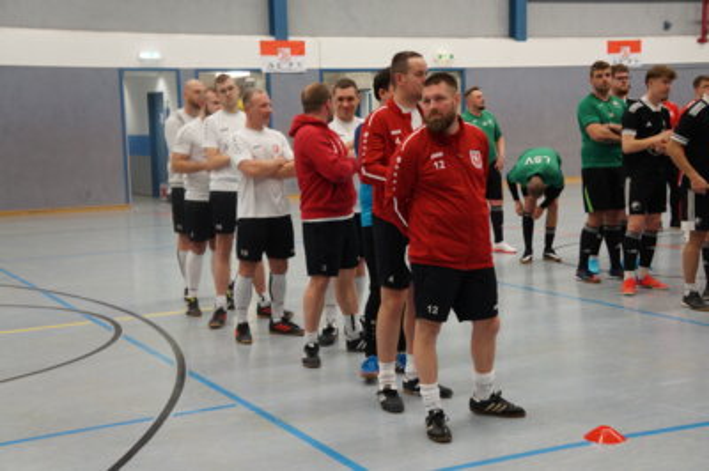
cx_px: 354
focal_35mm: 54
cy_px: 236
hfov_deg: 36.9
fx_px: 1063
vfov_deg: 25.0
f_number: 4.5
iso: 800
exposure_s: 1/60
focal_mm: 36
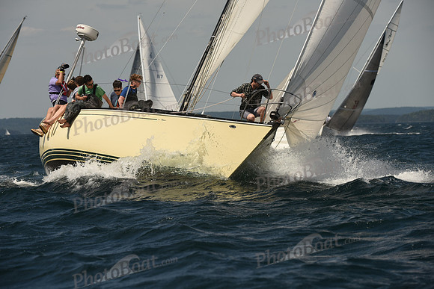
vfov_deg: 5.5
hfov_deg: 8.2
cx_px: 217
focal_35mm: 250
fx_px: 3014
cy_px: 144
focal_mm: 250
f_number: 8
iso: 250
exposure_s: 1/1000
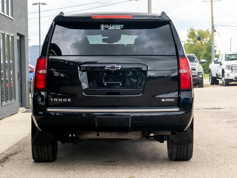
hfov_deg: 18.7
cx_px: 116
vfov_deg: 14.0
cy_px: 36
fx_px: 719
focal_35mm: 105
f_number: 5
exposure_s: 1/160
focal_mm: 50
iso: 100
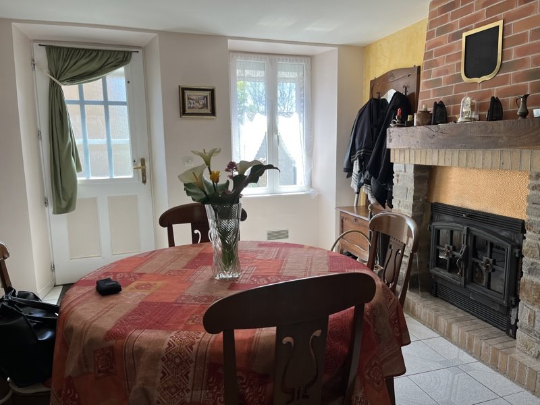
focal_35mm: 26
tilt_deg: -9.4
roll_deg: +0.9
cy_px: 202
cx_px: 270
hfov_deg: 67.3
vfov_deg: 53.1
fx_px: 406
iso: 32
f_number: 1.6
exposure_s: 1/132
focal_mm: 5.1
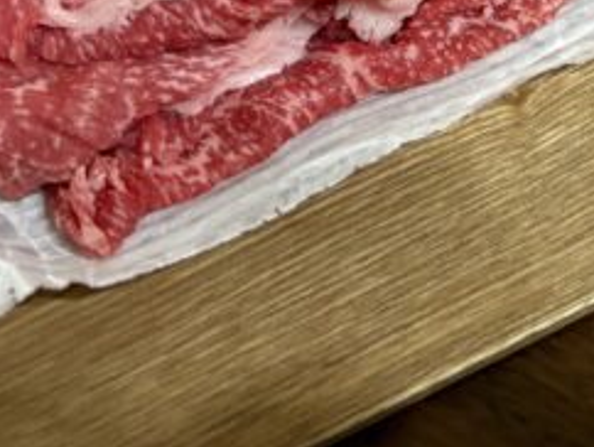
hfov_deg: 24.2
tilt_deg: -43.8
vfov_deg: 17.2
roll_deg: -0.4
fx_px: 1340
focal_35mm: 78
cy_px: -215
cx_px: 554
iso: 250
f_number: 1.6
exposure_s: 1/60
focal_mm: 5.96
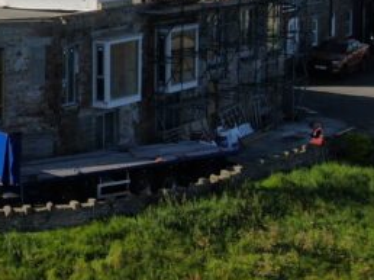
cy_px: -39
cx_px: -170
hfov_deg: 12.7
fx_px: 1608
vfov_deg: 9.8
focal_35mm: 149
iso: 100
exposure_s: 1/1600
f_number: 3.8
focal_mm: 8.6
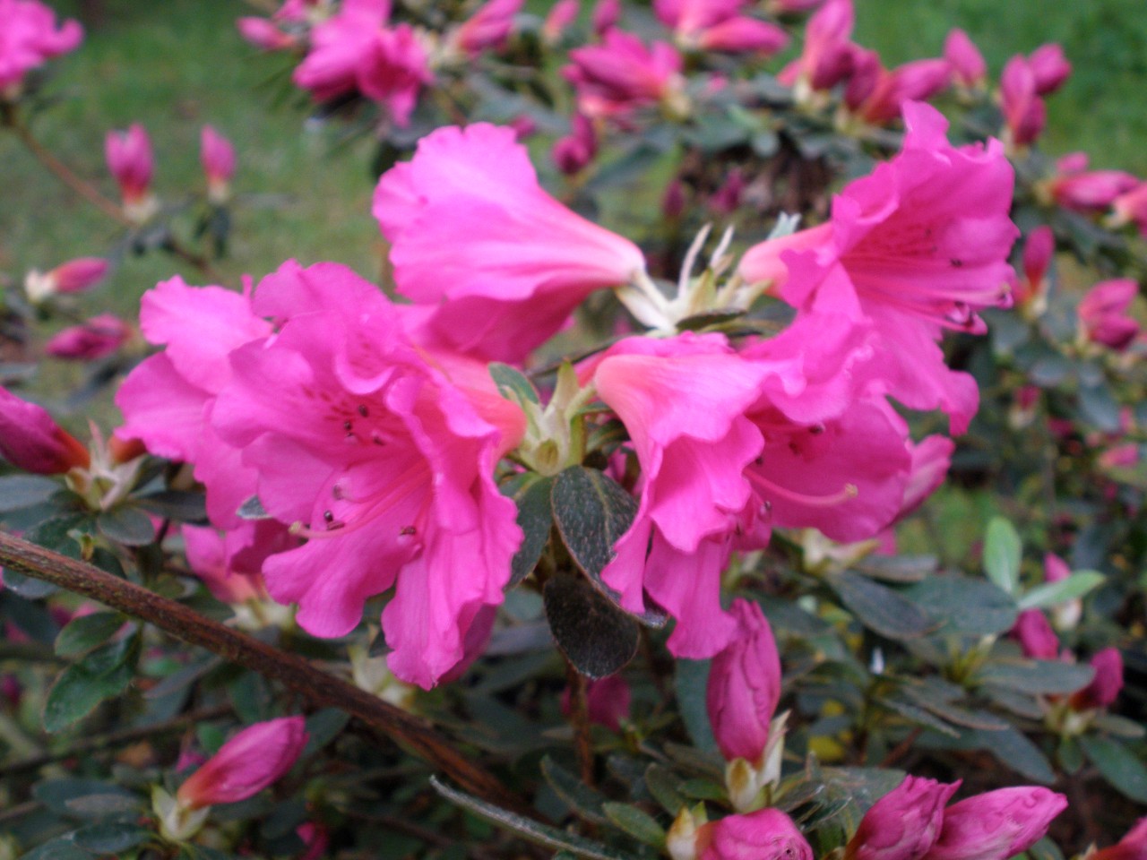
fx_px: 1458
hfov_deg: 42.9
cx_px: 574
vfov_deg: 32.9
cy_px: 430
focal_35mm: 44
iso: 160
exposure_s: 1/10
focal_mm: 7.7
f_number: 4
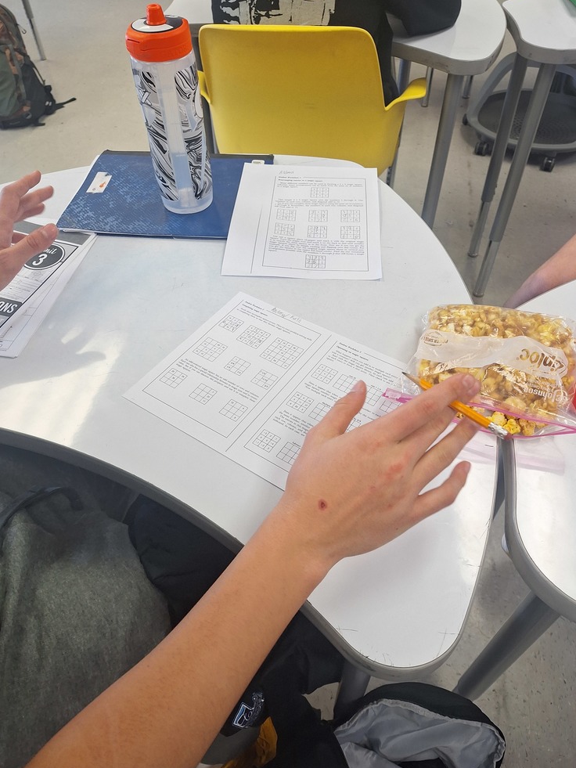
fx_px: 532
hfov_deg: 56.8
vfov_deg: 71.6
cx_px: 288
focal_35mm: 24
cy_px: 382
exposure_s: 1/120
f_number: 1.8
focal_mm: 5.54
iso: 80
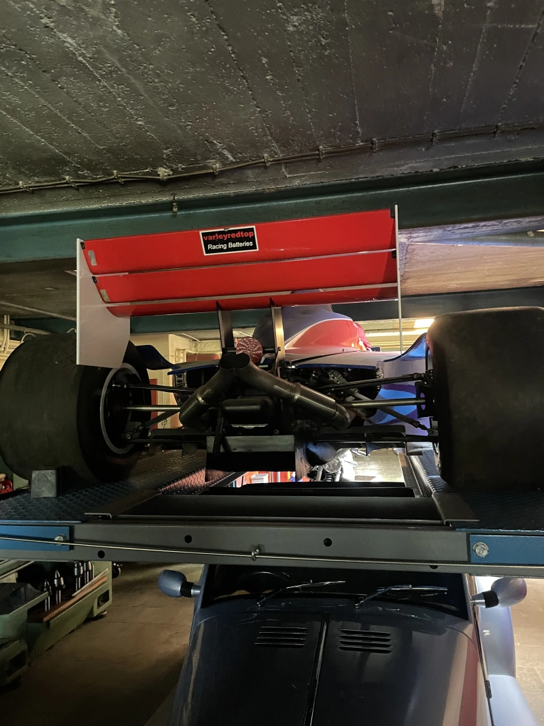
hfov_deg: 53.1
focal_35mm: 26
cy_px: 363
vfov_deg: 67.3
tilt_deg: +3.4
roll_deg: +1.2
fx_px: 545
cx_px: 272
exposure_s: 1/27
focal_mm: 4.2
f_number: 1.6
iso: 1000
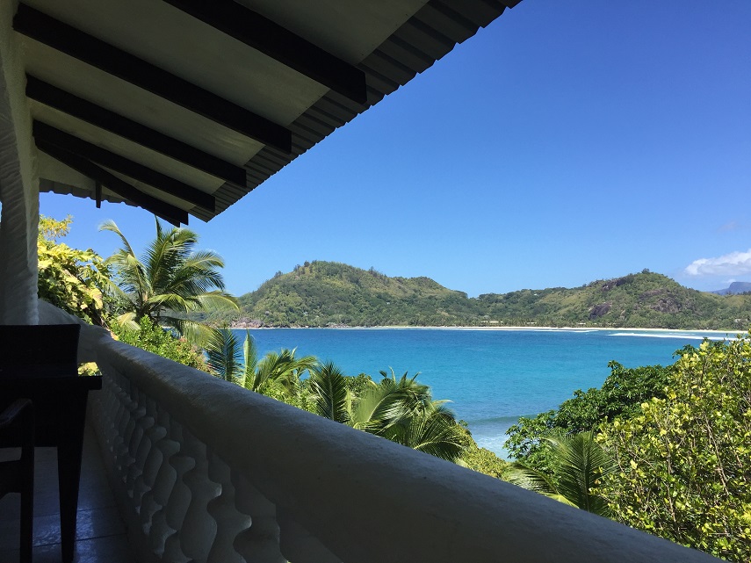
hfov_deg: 61.7
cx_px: 376
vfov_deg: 48.2
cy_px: 282
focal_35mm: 29
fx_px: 629
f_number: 2.2
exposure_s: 1/1582
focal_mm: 4.15
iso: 32
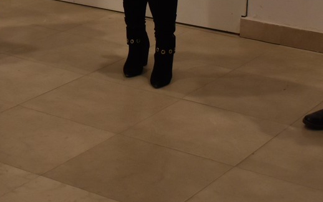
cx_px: 64
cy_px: -115
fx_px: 956
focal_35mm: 109
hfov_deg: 19.0
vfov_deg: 11.5
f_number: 3.8
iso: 800
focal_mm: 23
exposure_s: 1/125
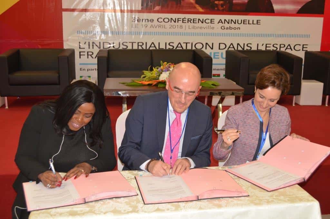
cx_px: 165
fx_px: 412
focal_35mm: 45
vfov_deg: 29.7
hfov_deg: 43.7
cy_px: 110
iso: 800
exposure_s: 1/60
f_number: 4.8
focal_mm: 30
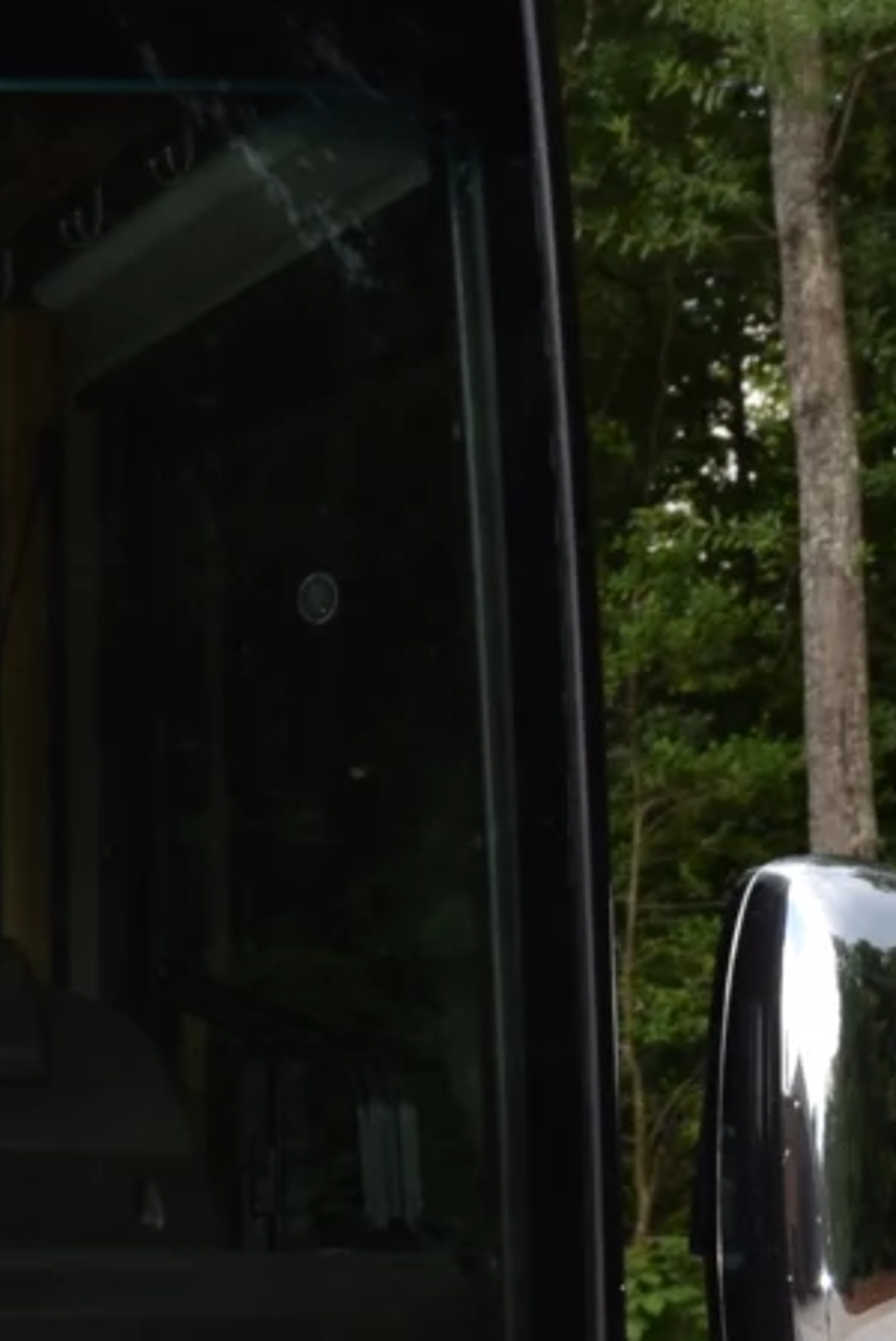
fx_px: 7007
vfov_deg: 10.9
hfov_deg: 7.0
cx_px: -1133
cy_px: 839
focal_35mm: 188
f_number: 5.6
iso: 220
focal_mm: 22
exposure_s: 1/125
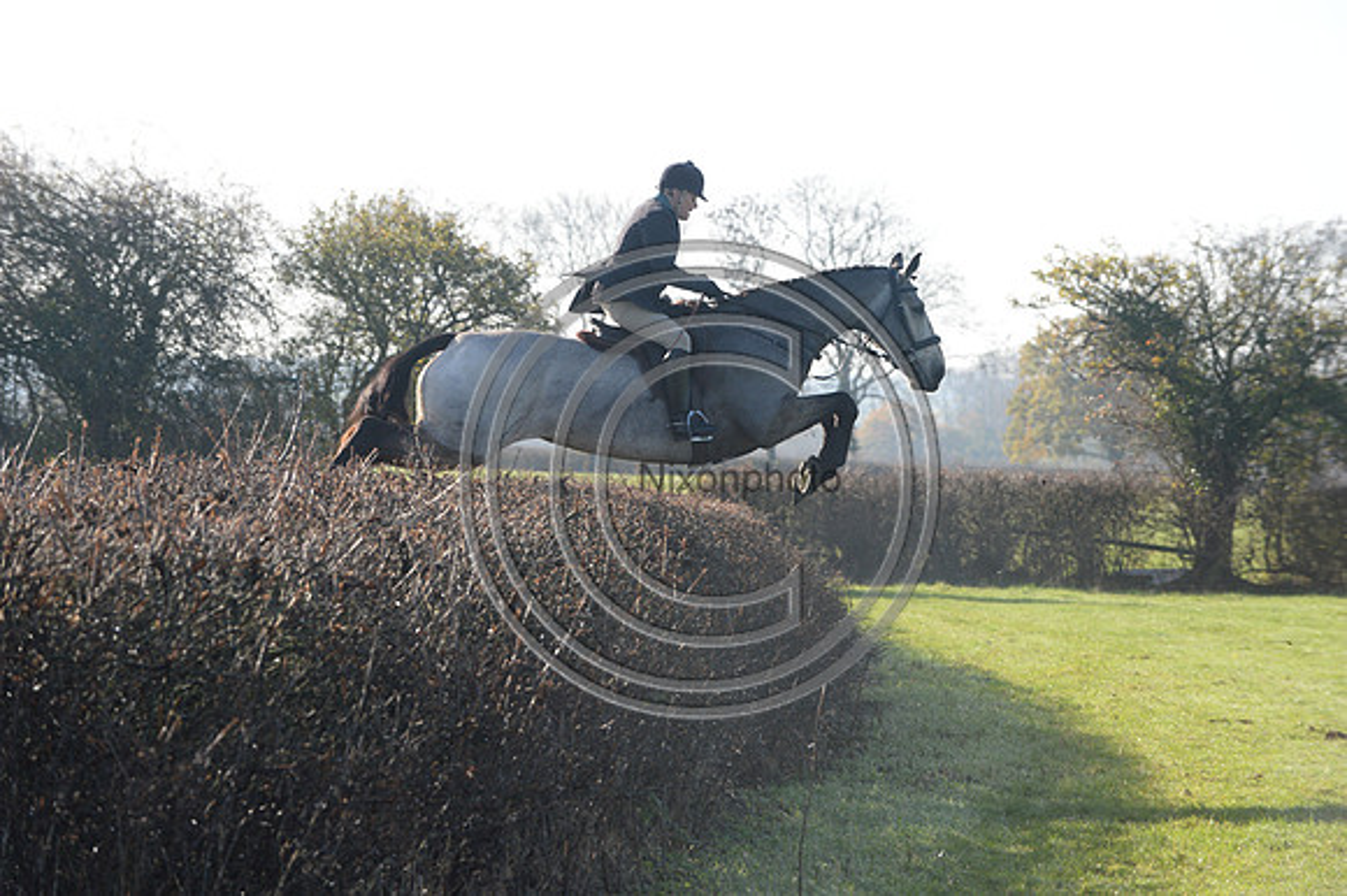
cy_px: 448
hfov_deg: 13.3
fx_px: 5796
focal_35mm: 155
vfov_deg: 8.8
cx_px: 674
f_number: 6.3
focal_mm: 155
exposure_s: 1/1250
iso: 1000
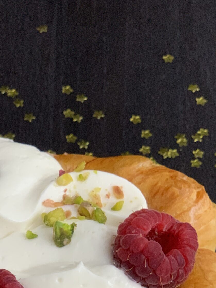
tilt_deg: -55.0
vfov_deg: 16.1
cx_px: 54
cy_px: 305
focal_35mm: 119
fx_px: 990
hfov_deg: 12.4
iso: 320
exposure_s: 1/50
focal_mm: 6
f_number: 2.4
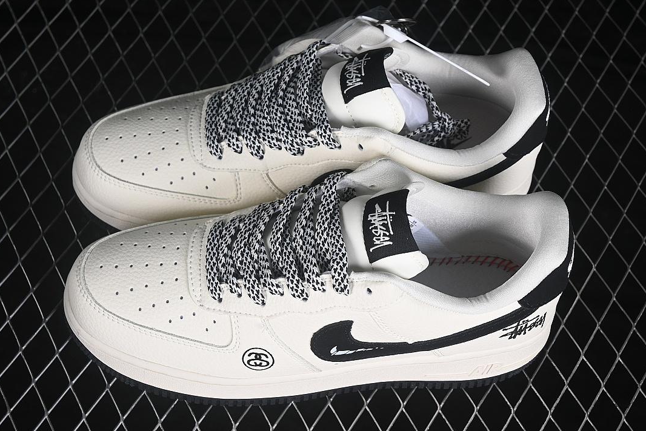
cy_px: 214
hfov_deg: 26.6
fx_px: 1364
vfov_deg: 18.0
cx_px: 321
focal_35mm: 76
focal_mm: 50
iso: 160
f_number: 7.1
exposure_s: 1/80
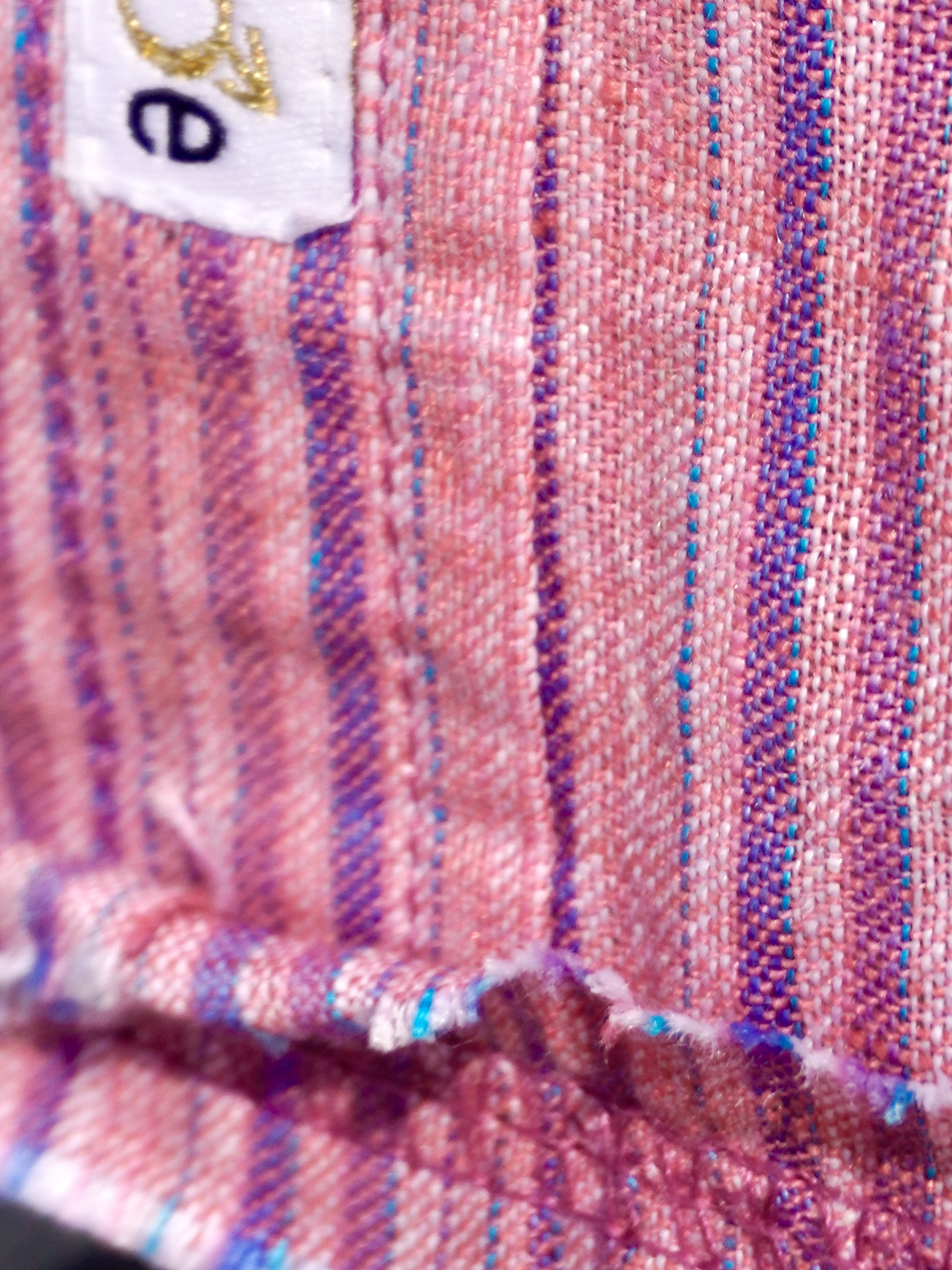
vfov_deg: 7.8
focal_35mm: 249
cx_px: 12
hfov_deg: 6.0
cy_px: -828
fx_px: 9133
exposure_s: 1/1250
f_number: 5.6
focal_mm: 50
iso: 100
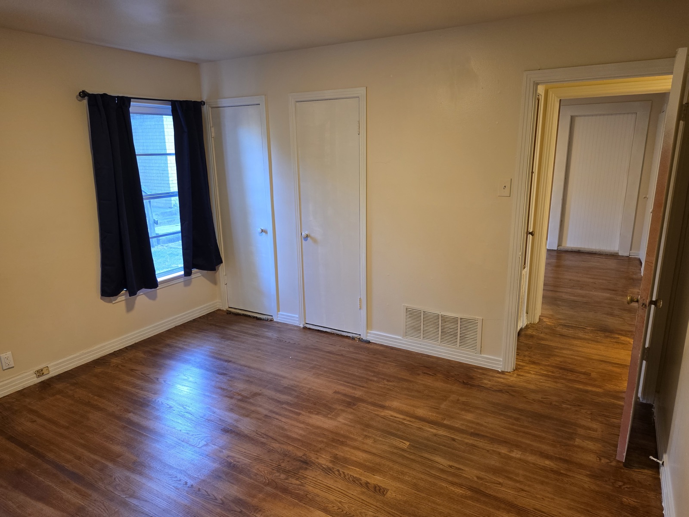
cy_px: 258
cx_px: 344
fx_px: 458
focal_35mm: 23
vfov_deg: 58.9
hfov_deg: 73.9
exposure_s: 1/120
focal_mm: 6.25
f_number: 1.7
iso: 250
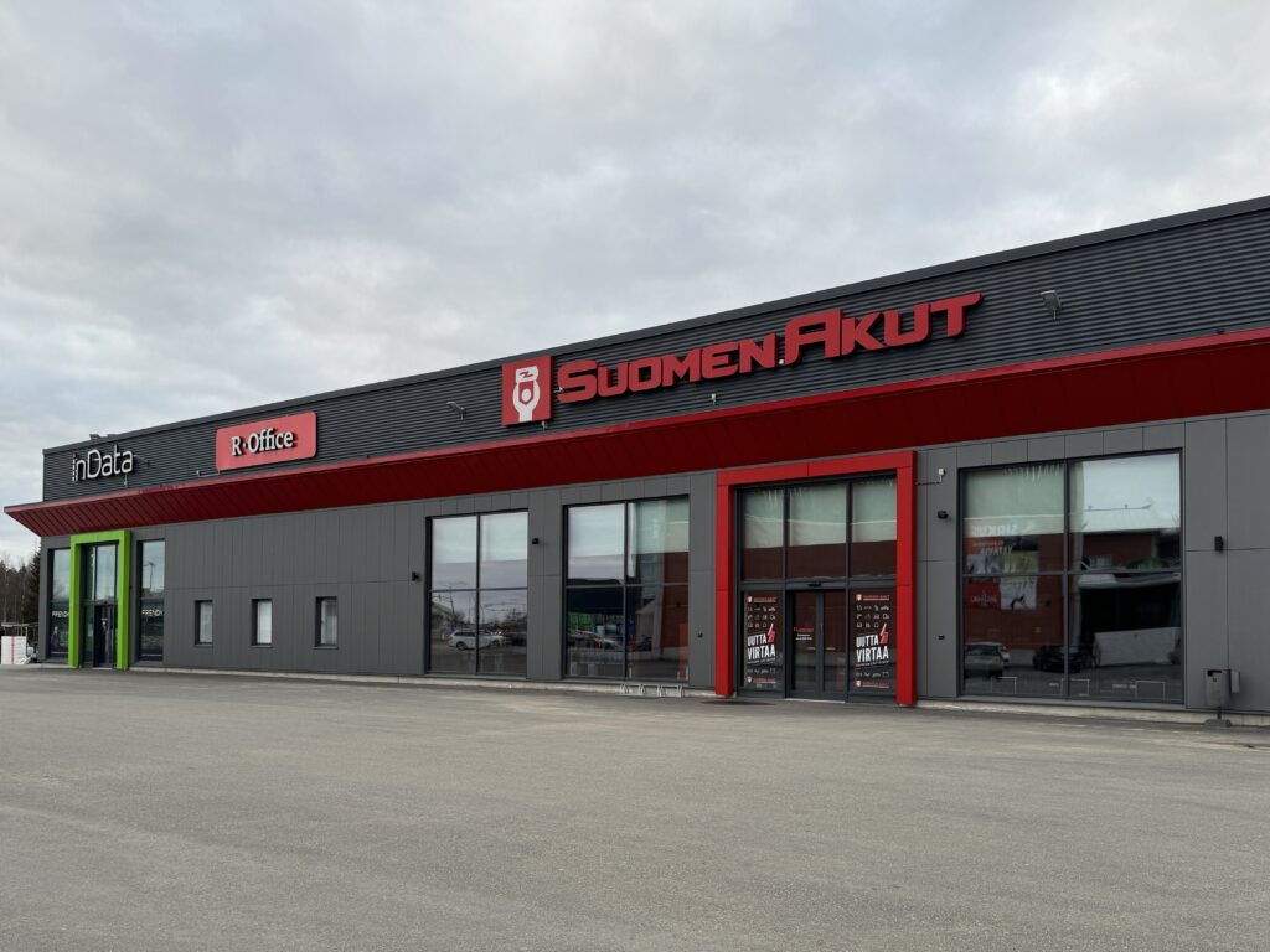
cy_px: 476
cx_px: 635
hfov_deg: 71.6
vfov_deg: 56.8
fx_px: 881
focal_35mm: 24
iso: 80
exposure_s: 1/439
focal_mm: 6.76
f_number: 1.78
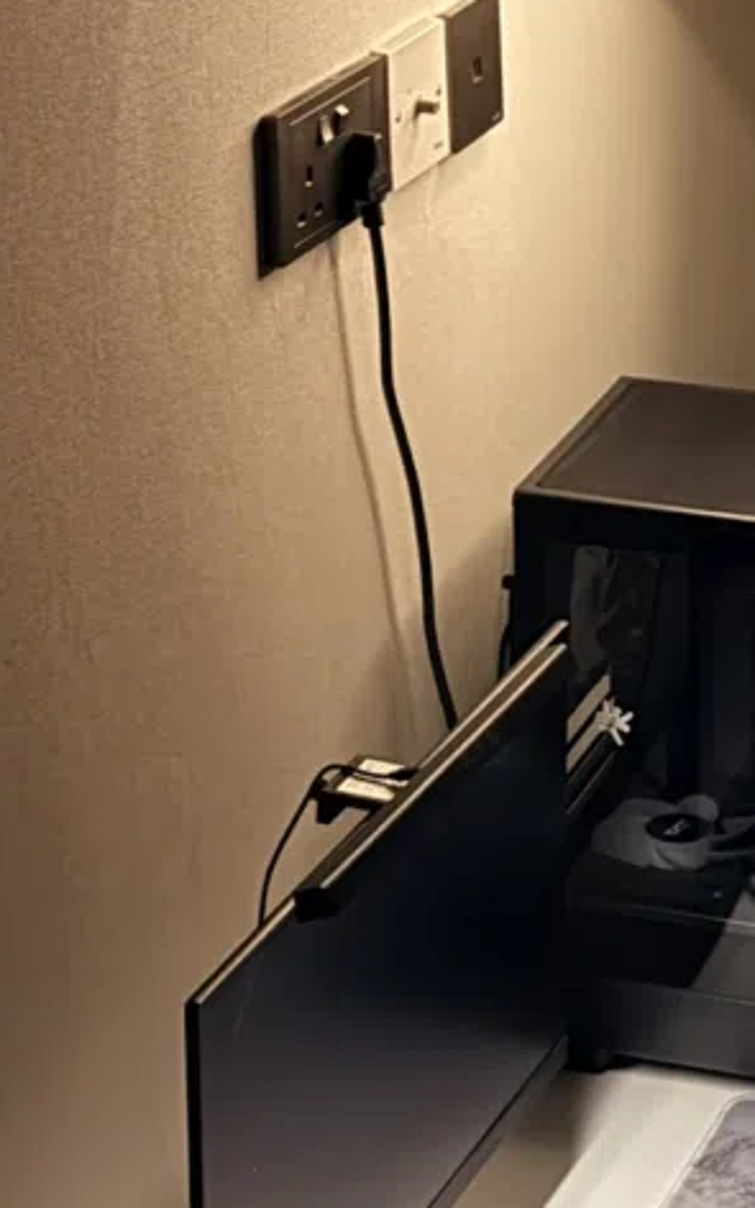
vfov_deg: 29.8
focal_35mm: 69
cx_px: 622
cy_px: 599
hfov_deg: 18.7
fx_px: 2272
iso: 400
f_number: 1.78
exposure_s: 1/12
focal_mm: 6.76
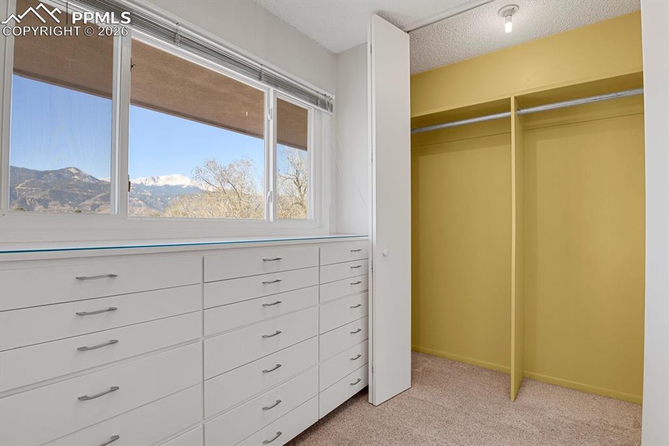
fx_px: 316
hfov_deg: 93.3
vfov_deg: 70.4
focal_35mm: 17
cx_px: 334
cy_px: 223
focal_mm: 17
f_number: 8
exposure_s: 1
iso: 250
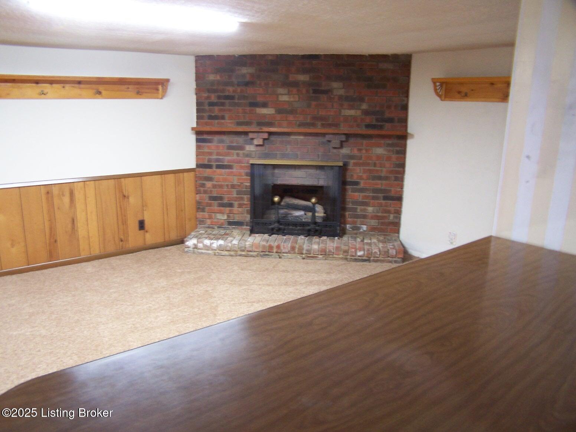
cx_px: 288
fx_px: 632
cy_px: 216
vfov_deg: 37.7
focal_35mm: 38
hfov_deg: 49.0
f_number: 2.8
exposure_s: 1/6
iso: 140
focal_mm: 6.3
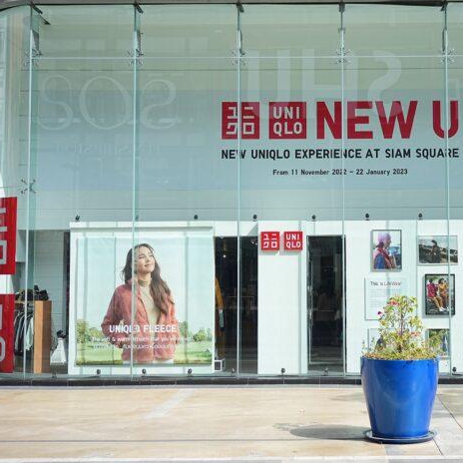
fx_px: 787
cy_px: 232
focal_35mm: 52
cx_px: 337
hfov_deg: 32.3
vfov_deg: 32.8
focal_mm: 37
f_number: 4
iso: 320
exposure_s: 1/1600
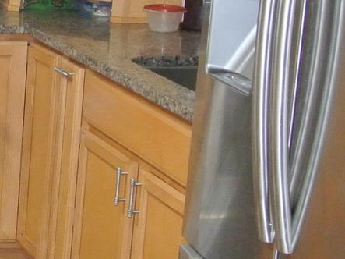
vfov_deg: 11.5
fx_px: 1285
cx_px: -330
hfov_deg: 13.3
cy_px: 84
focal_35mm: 129
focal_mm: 11
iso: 720
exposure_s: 1/60
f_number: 3.5
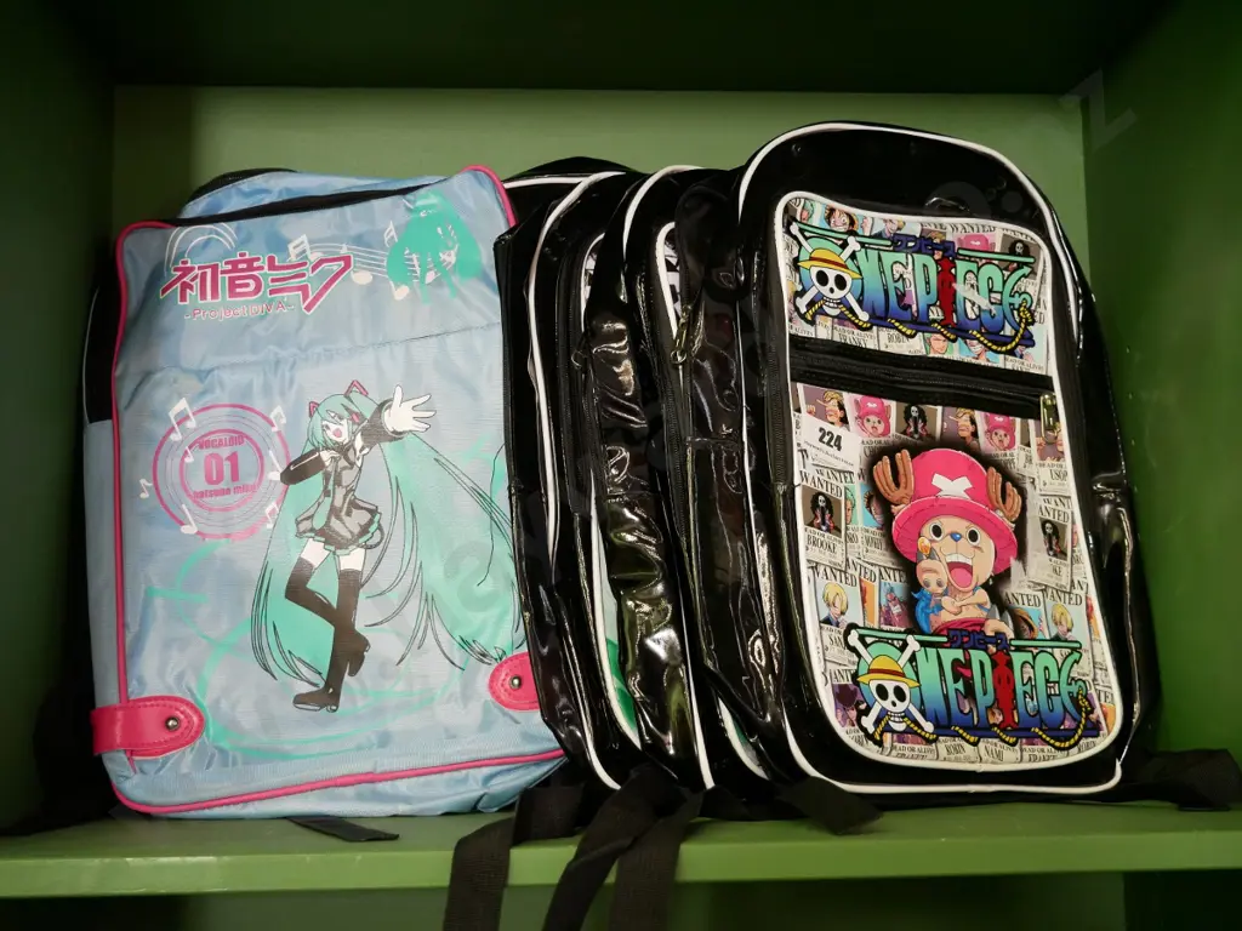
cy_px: 466
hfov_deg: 42.9
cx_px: 621
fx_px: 1579
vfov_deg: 32.9
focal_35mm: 44
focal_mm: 22
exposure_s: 1/60
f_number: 4.2
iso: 2500
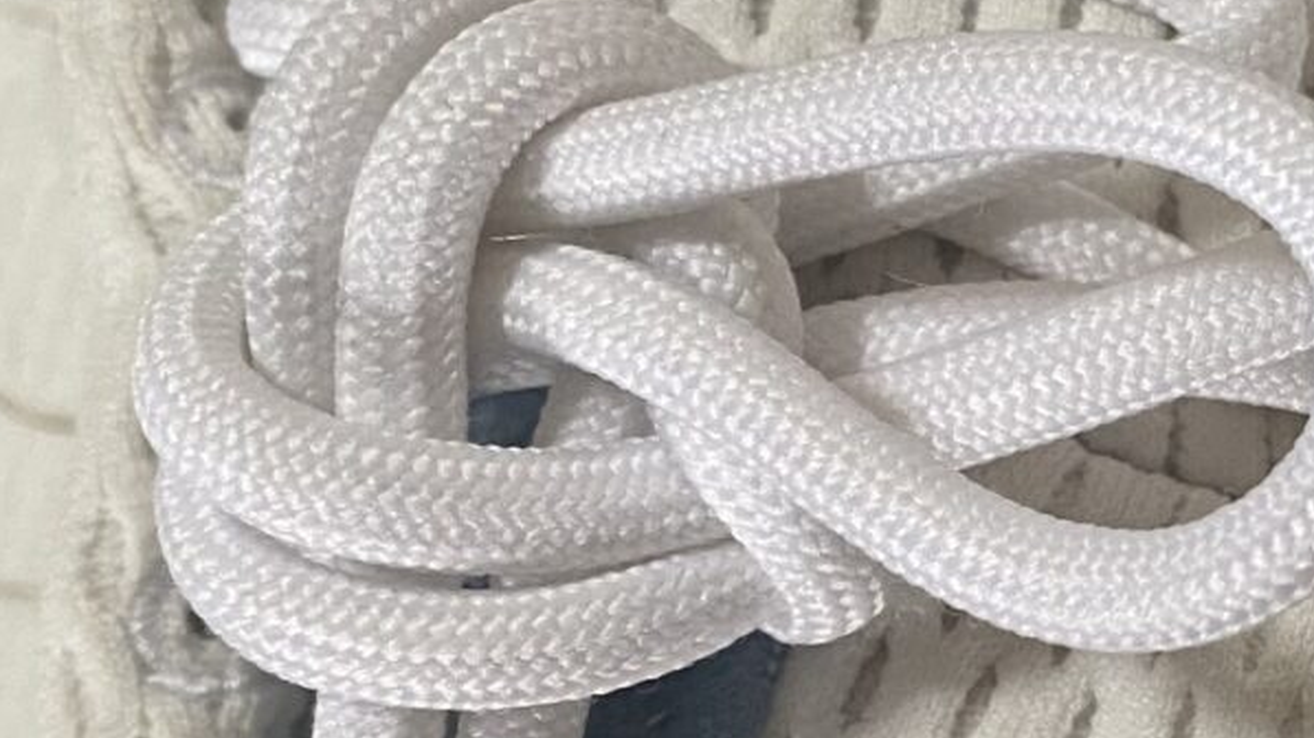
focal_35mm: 97
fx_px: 3379
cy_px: 477
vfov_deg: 12.5
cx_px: 1681
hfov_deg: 20.3
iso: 125
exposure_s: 1/84
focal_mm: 4.25
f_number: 1.8
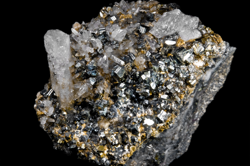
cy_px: 83
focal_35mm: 105
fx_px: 729
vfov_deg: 13.0
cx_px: 125
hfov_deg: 19.5
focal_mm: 70
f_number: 25
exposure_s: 1/8
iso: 400
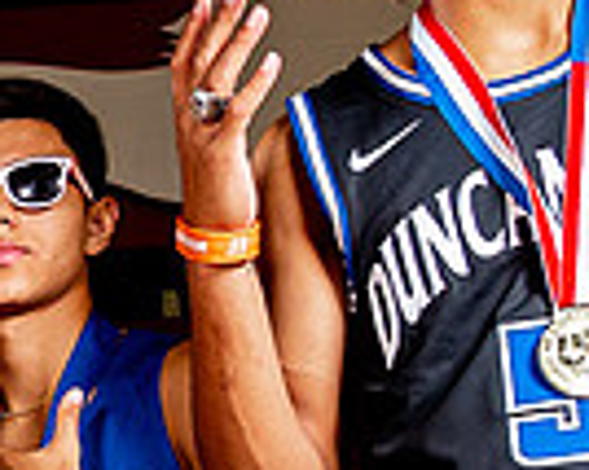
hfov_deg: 10.4
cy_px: 870
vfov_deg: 9.2
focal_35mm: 160
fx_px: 2787
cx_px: -835
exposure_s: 1/125
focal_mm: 24
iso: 100
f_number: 5.6
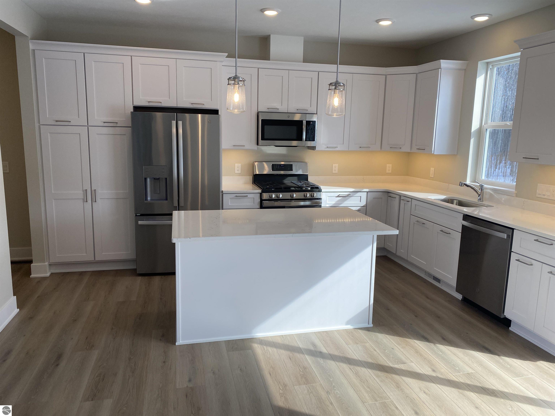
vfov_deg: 53.1
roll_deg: -1.7
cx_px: 278
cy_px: 208
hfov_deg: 67.3
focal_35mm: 26
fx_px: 417
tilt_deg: -9.0
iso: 32
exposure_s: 1/373
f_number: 1.8
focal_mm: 4.25
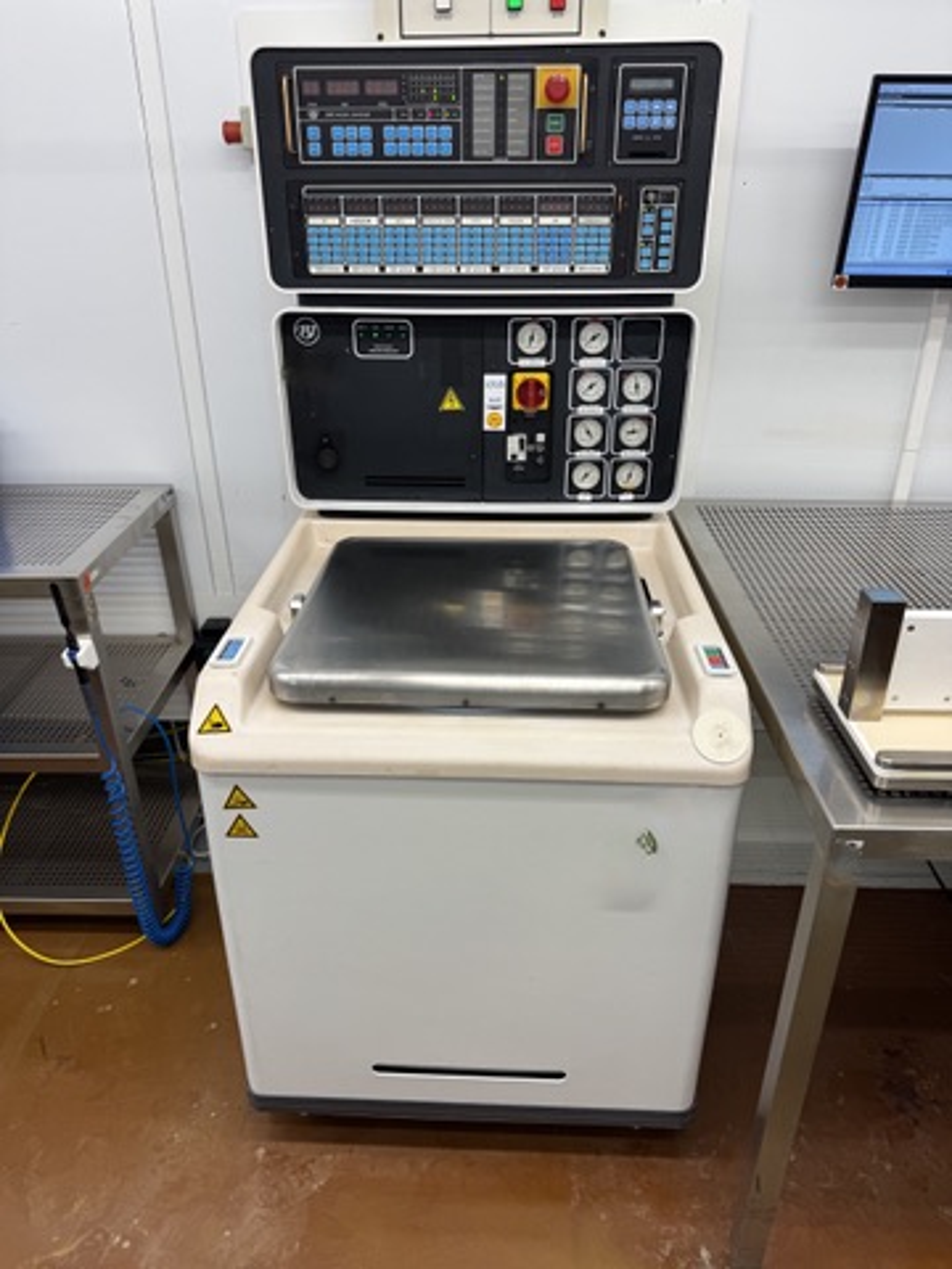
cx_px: 476
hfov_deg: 56.8
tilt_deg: -24.8
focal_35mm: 24
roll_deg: +0.7
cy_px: 634
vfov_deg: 71.6
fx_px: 880
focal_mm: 6.76
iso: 64
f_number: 1.78
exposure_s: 1/100
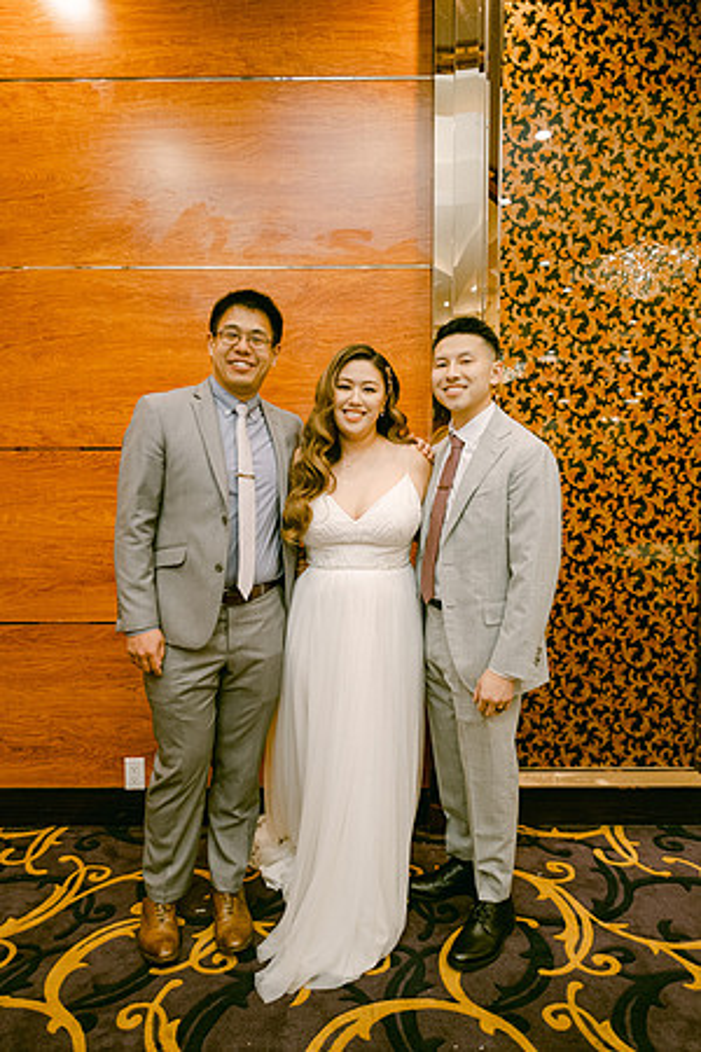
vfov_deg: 73.7
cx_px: 350
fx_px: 701
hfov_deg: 53.1
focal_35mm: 24
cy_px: 526
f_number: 2.8
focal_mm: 16
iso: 800
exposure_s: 1/125
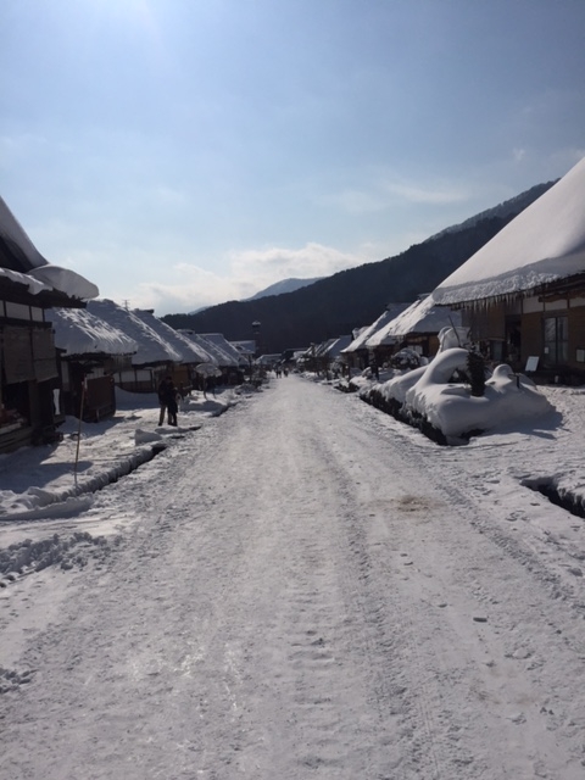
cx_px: 292
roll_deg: +2.5
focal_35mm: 29
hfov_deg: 48.2
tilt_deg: -5.0
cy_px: 390
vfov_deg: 61.7
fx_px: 653
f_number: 2.2
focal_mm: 4.15
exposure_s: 1/20000
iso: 40
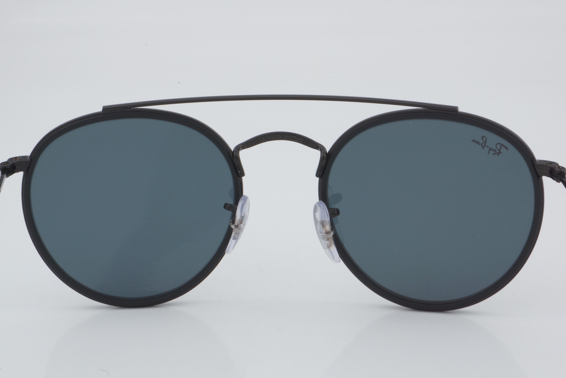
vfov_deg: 16.6
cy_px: 189
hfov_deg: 24.6
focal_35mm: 82
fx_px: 1297
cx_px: 283
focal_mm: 55
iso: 100
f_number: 32
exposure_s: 1/3
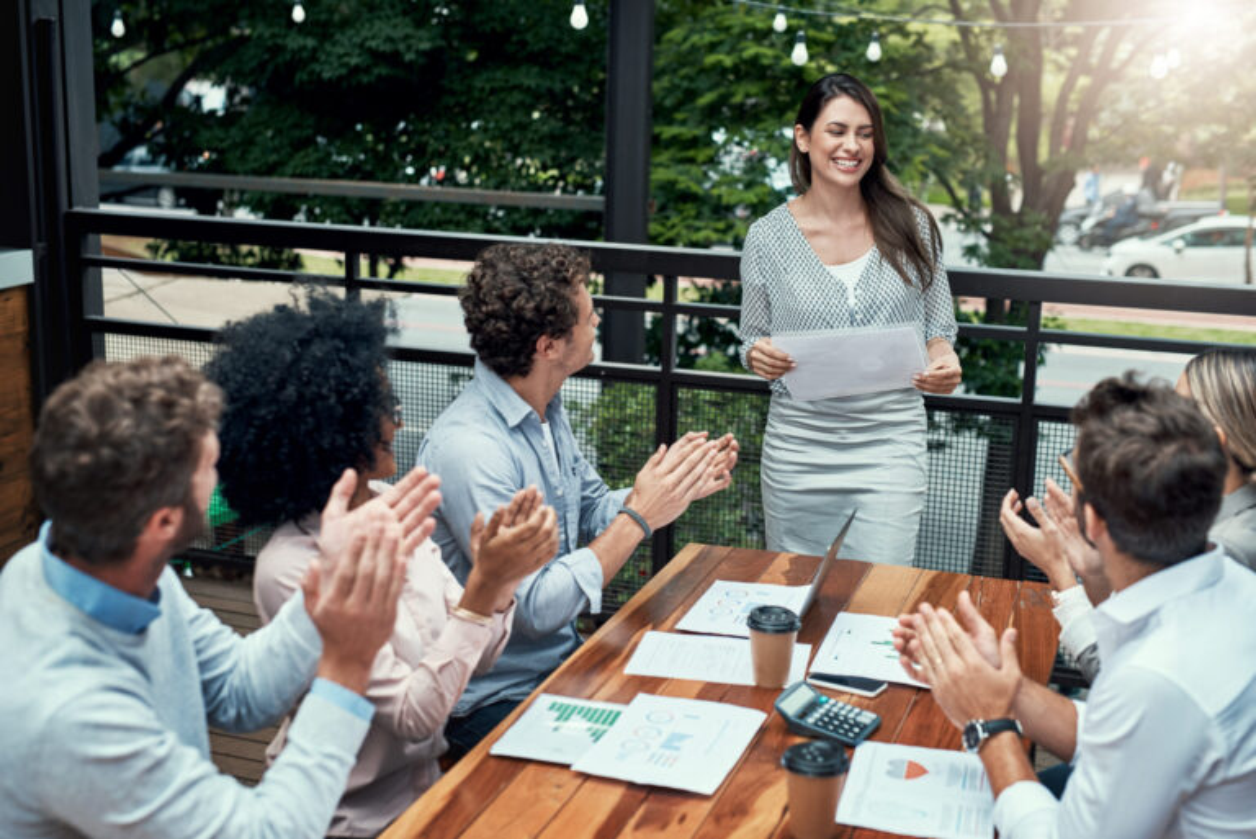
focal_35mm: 50
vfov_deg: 27.0
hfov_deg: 39.6
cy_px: 420
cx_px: 628
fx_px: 1745
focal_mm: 50
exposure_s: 1/250
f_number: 2.8
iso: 200
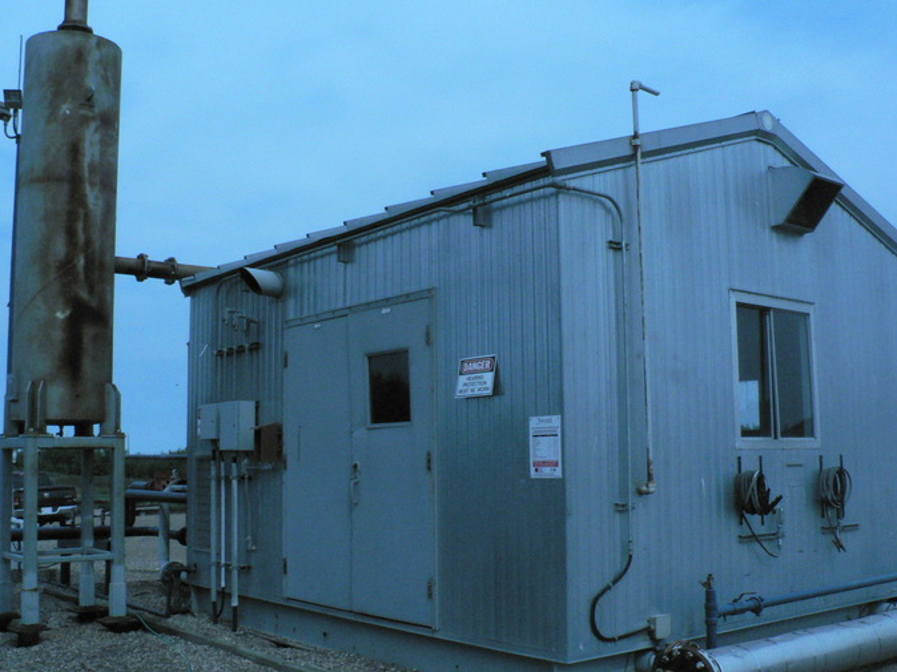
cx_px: 456
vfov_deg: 37.7
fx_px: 984
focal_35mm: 38
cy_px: 341
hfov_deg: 49.0
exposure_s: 1/2000
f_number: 8
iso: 400
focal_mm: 6
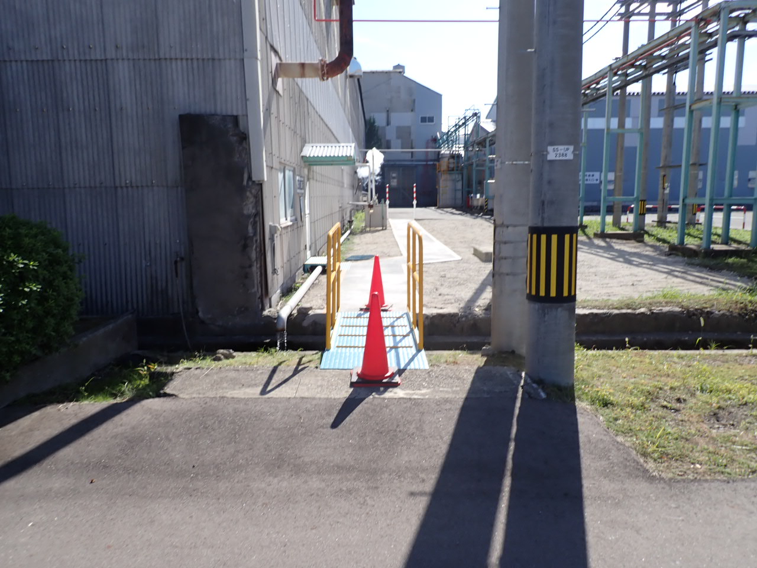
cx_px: 378
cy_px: 284
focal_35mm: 25
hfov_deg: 69.4
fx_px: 547
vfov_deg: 54.9
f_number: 8
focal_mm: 4.5
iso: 100
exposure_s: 1/125
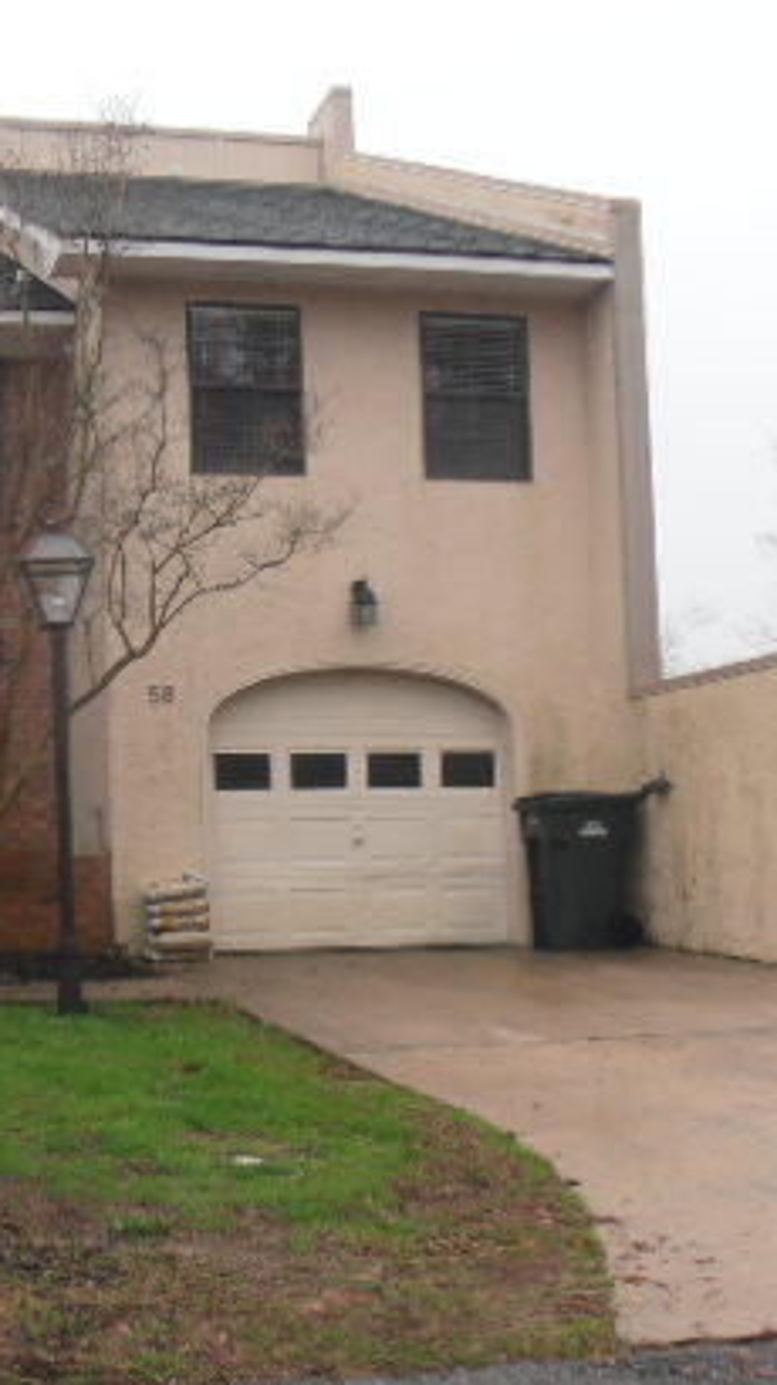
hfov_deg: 18.9
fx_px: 2312
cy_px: 716
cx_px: 182
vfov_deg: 33.3
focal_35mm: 63
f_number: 3.9
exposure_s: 1/50
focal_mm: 6.61
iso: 80
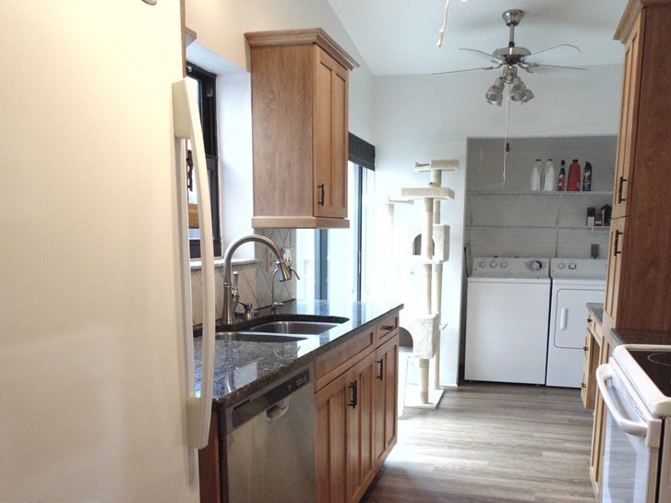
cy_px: 347
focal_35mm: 31
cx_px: 362
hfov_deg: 58.3
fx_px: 601
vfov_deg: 44.6
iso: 250
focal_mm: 4
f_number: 3.1
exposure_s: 1/30
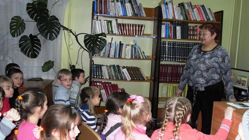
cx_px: 126
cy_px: 80
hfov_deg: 52.8
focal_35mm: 38
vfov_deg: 31.1
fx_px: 251
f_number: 2.8
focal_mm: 6.3
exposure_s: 1/45
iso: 120
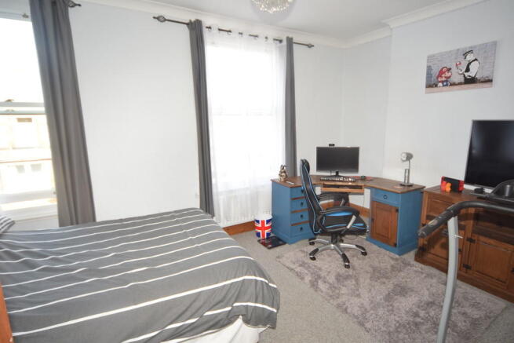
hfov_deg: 90.0
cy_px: 172
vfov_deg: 67.4
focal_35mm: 18
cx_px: 257
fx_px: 257
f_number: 5.6
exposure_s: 1/125
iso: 800
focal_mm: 12
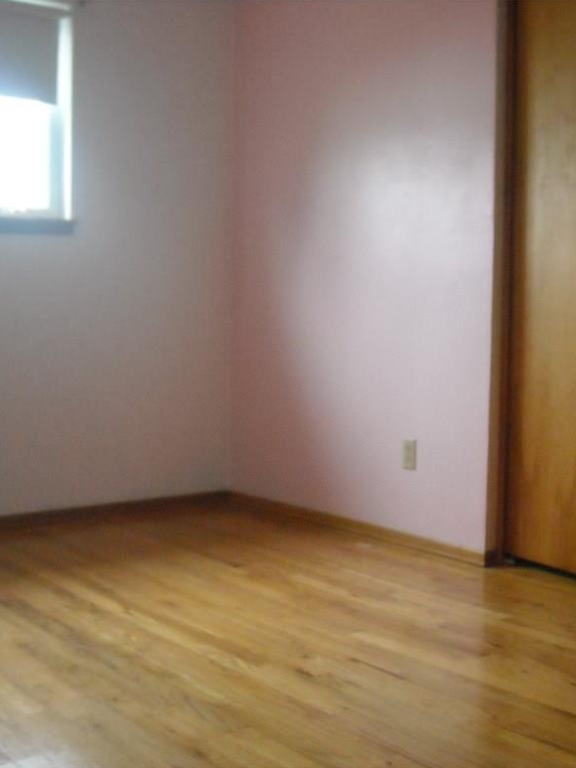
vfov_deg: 40.4
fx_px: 1043
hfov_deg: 30.8
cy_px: 383
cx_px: 336
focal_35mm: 47
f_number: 2.8
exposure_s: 1/47
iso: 800
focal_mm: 5.7
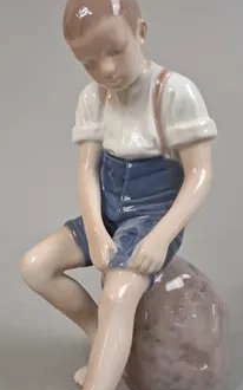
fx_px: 551
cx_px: 86
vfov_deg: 38.9
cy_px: 201
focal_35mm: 52
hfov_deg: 24.8
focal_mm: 4
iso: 250
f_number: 1.8
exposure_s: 1/50
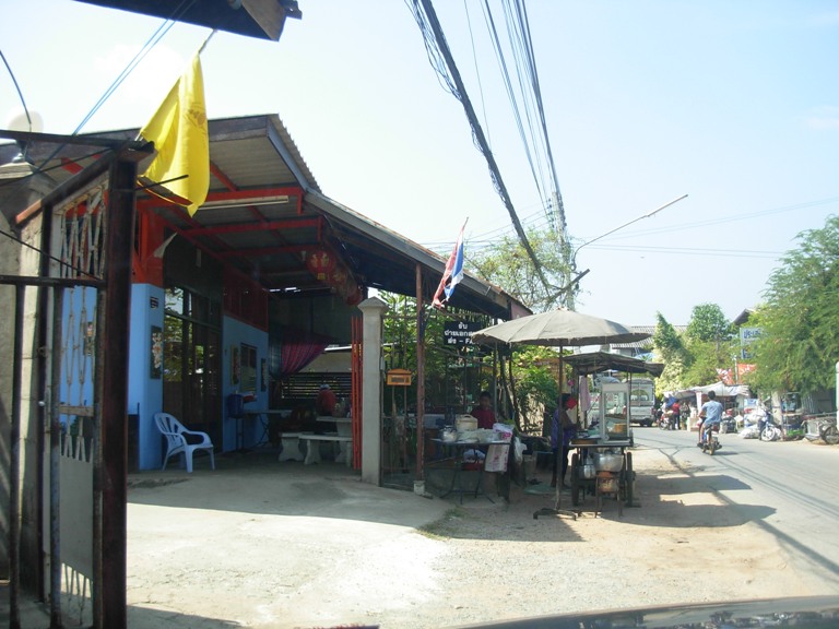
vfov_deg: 37.7
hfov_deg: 49.0
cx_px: 420
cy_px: 314
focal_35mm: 38
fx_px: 921
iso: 79
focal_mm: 6.3
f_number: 2.9
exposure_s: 1/215
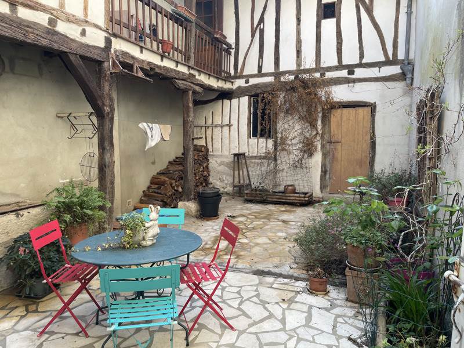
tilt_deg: -5.5
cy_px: 174
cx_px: 232
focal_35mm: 26
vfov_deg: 53.1
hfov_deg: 67.3
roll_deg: +0.0
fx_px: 349
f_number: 1.6
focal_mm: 4.2
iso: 32
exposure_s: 1/175
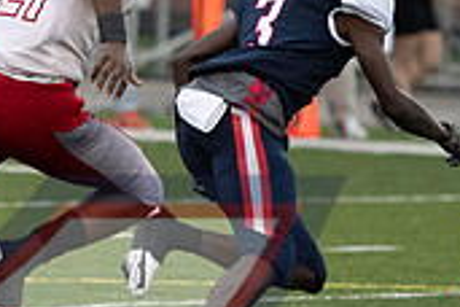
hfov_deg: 2.5
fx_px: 10413
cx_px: -245
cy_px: 66
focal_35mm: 815
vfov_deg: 1.7
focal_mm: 160
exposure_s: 1/2000
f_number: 2.8
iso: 3200
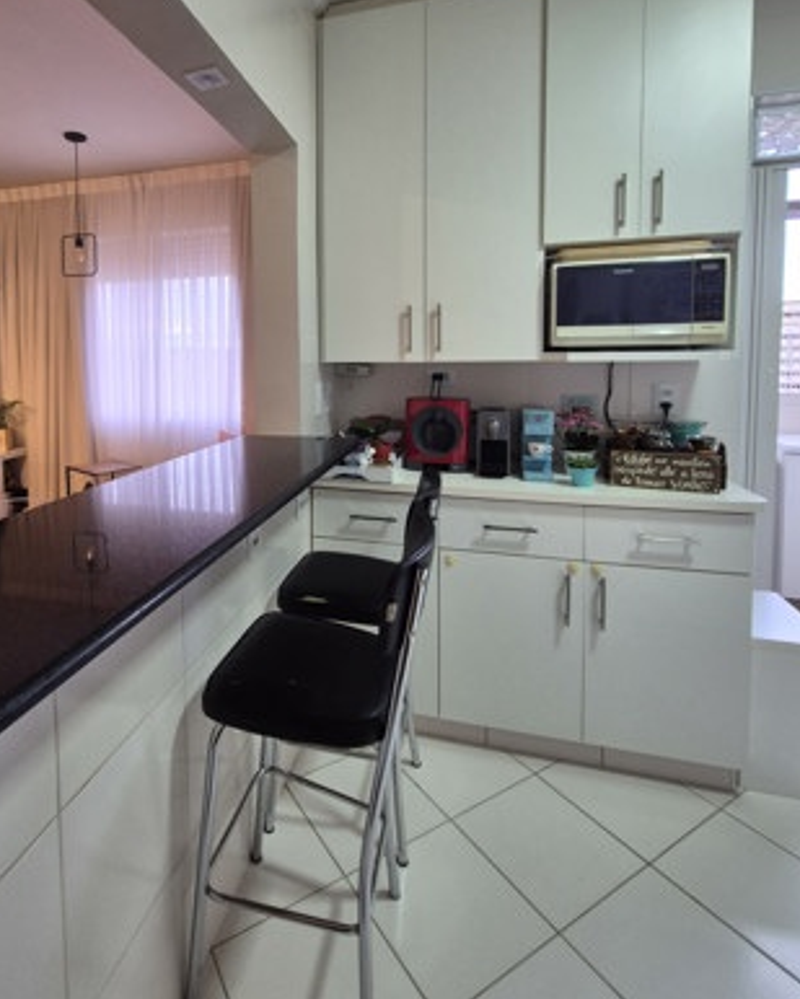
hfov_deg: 76.0
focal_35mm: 17
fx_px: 503
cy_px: 387
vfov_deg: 88.2
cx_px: 313
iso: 320
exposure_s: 1/60
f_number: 2.2
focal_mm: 2.2
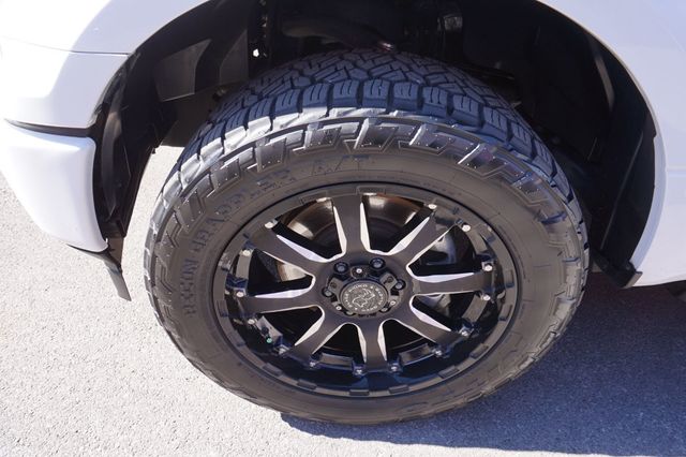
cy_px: 228
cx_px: 343
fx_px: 457
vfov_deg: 53.1
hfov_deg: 73.8
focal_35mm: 24
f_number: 5.6
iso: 100
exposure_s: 1/80
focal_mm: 16
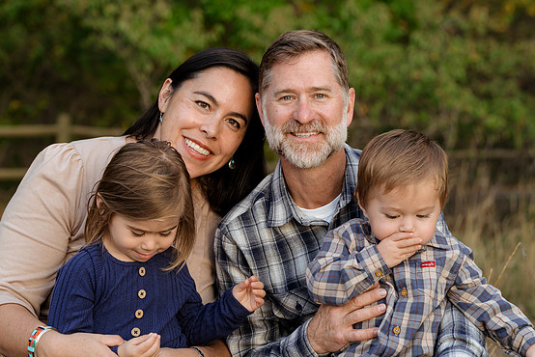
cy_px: 173
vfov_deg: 12.2
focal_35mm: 112
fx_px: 1665
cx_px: 257
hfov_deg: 18.3
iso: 640
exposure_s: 1/200
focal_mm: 107
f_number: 5.6
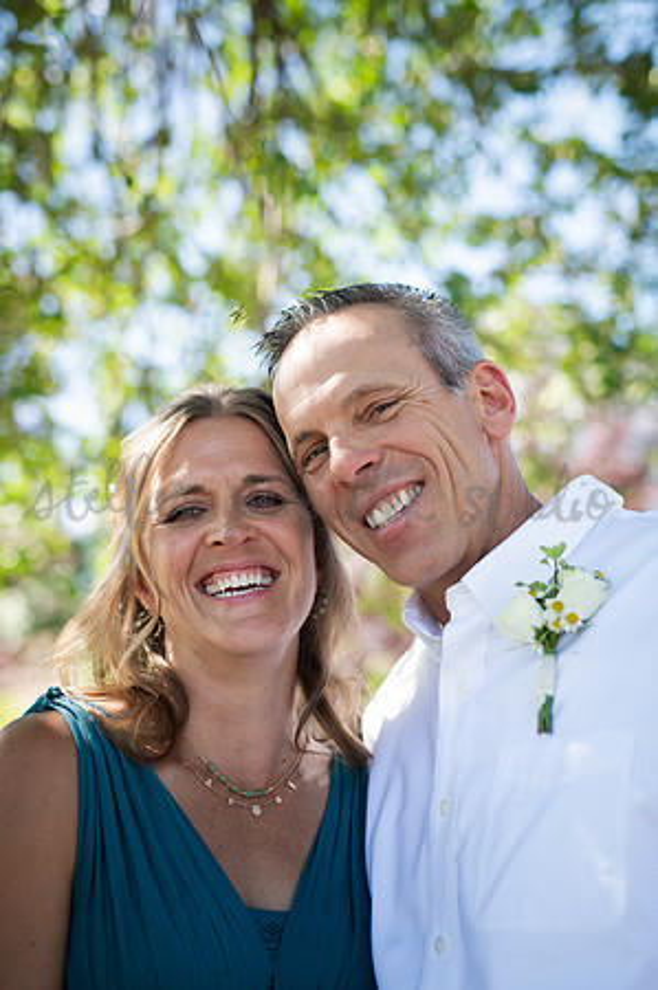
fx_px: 1374
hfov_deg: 26.9
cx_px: 329
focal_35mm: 50
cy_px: 495
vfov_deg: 39.6
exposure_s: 1/400
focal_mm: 50
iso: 100
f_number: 2.2
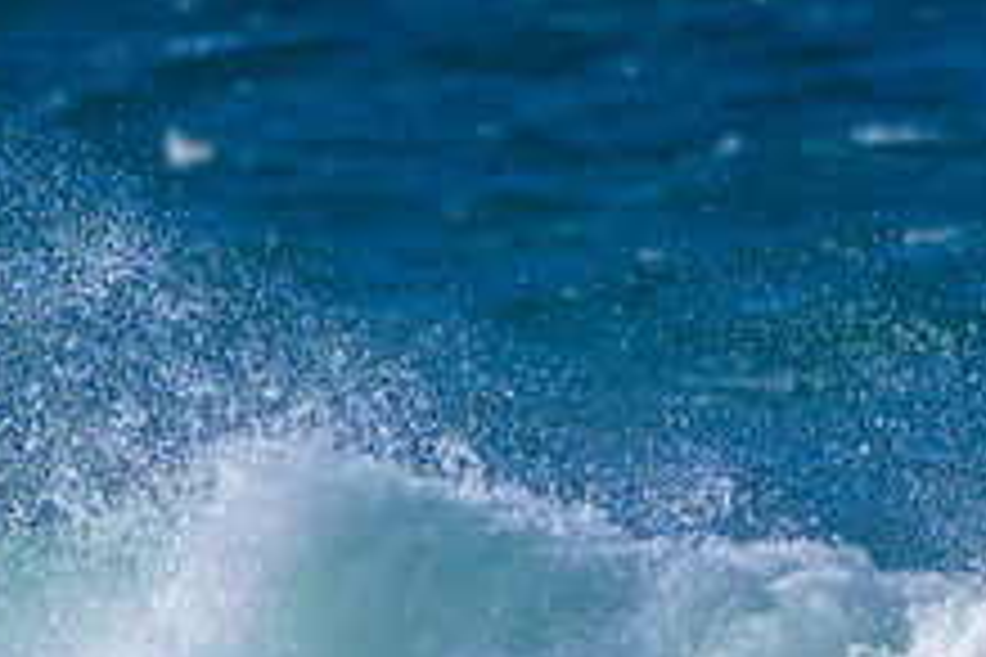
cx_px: 1243
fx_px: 72383
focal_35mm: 2643
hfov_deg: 0.8
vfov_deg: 0.5
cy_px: 794
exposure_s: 1/2500
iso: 720
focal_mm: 1000
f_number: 11
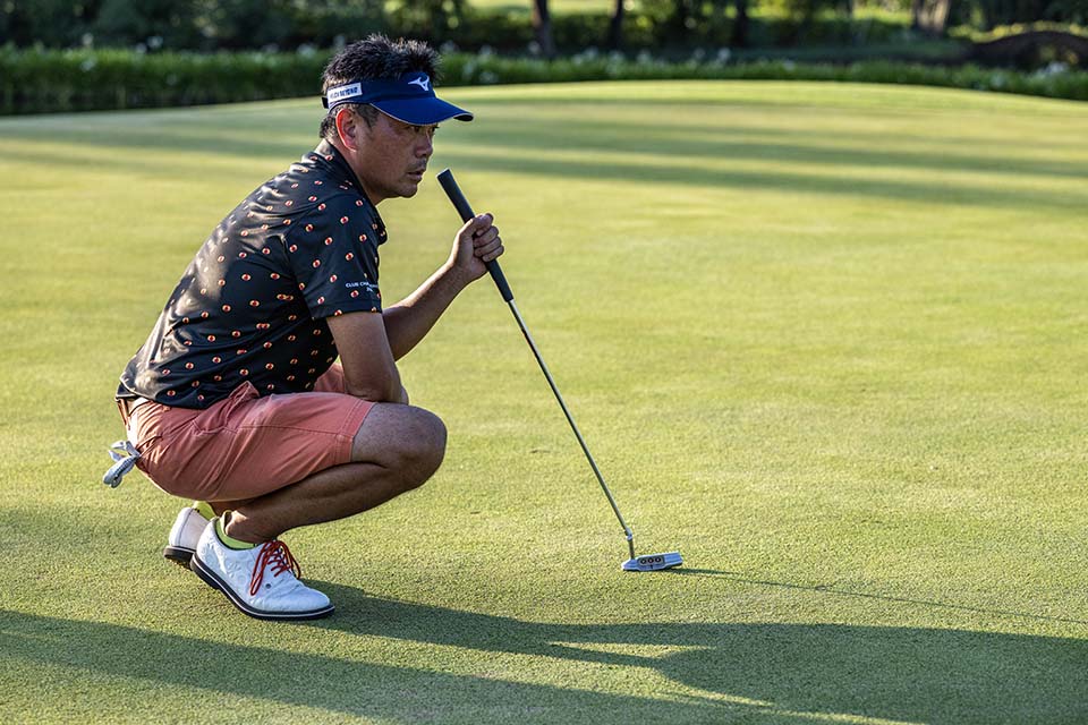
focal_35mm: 92
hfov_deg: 22.1
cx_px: 544
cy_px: 362
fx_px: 2780
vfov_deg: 14.9
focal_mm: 92
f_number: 4.5
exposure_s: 1/2000
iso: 1100
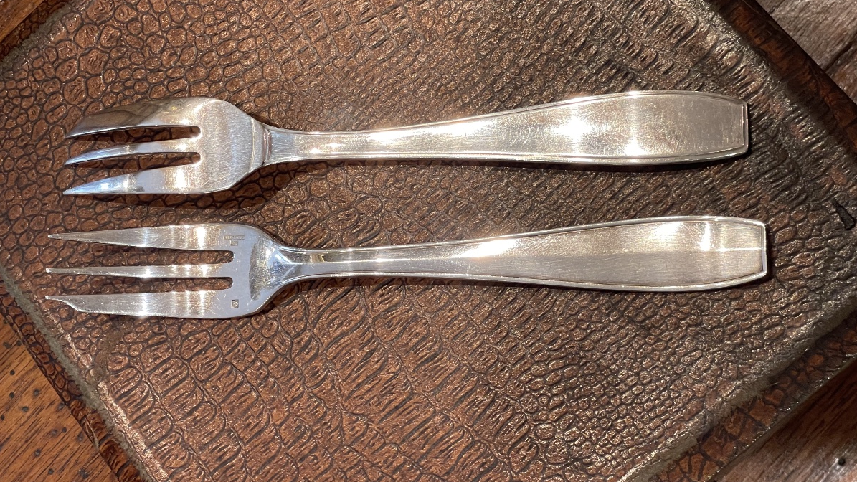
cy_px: 175
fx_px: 1591
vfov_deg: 17.2
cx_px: 427
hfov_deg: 30.2
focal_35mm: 70
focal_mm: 7.5
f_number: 2.2
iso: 160
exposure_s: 1/50
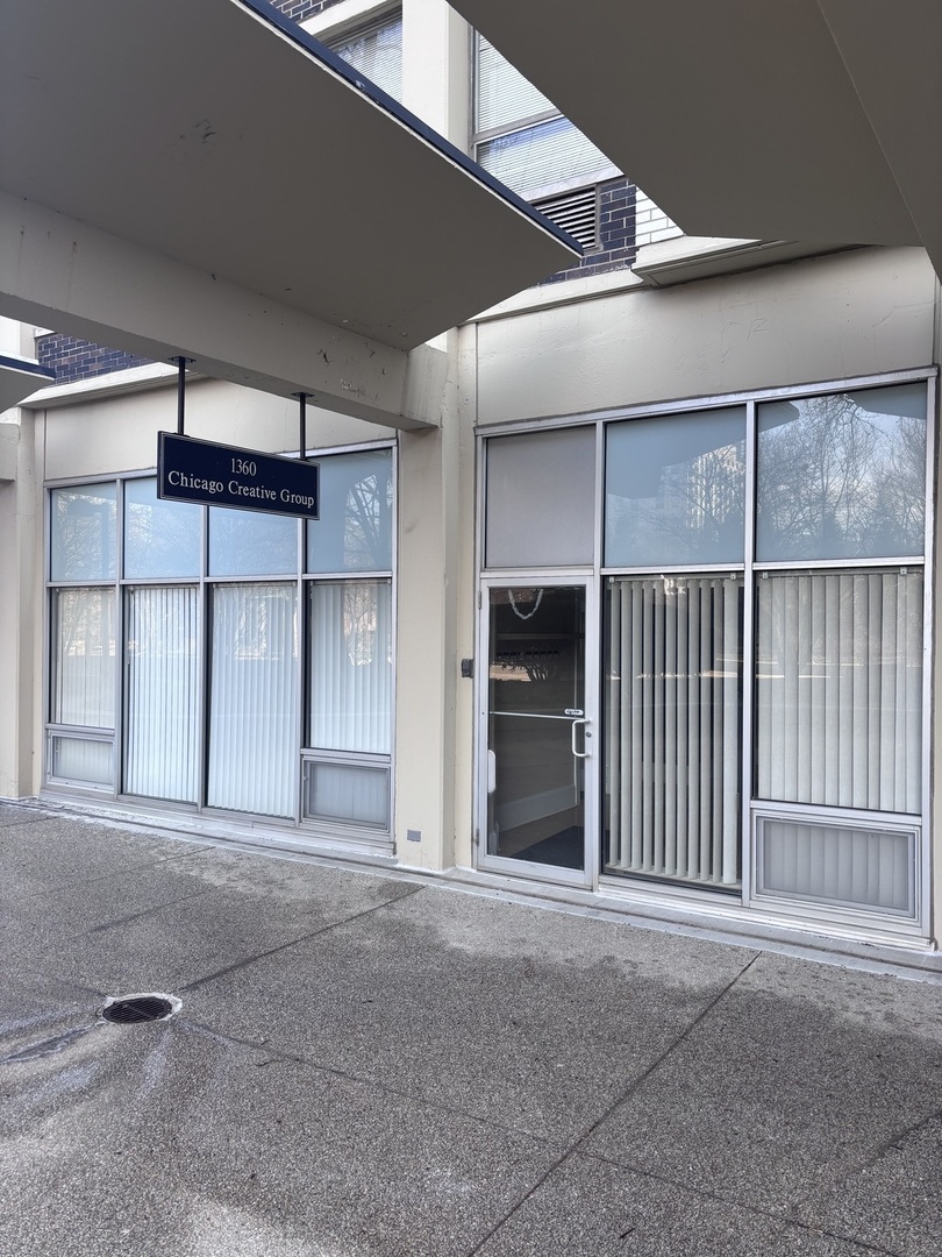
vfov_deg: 67.3
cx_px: 471
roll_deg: -1.1
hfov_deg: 53.1
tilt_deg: +0.8
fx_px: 943
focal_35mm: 26
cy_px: 628
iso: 50
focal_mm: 5.96
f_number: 1.6
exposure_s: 1/271
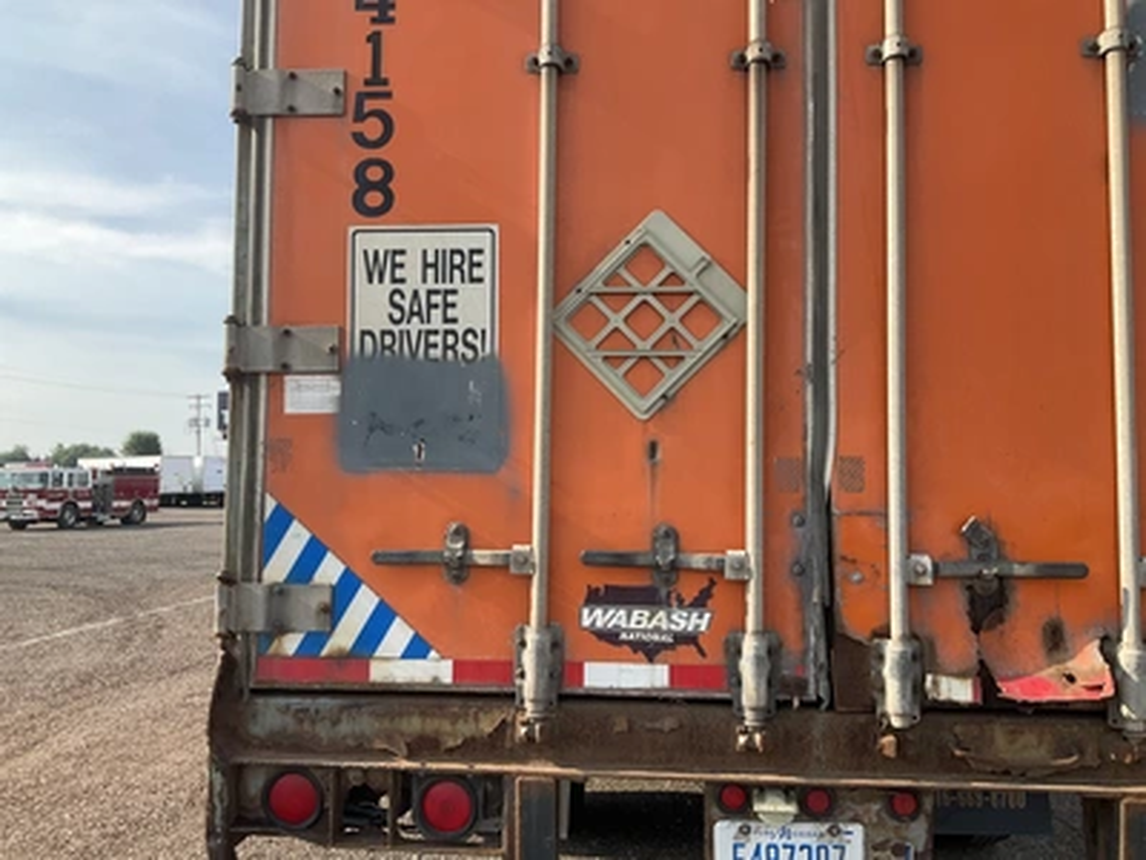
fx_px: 960
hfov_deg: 61.7
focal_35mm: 29
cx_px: 573
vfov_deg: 48.2
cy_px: 430
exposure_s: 1/635
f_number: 1.8
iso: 25
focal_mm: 3
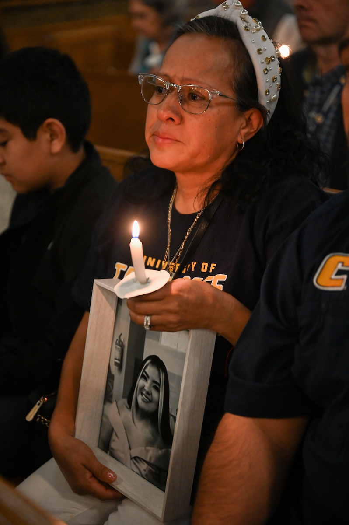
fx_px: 1020
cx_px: 174
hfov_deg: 19.4
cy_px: 262
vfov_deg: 28.9
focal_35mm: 70
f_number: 2.8
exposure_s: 1/125
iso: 4000
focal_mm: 70
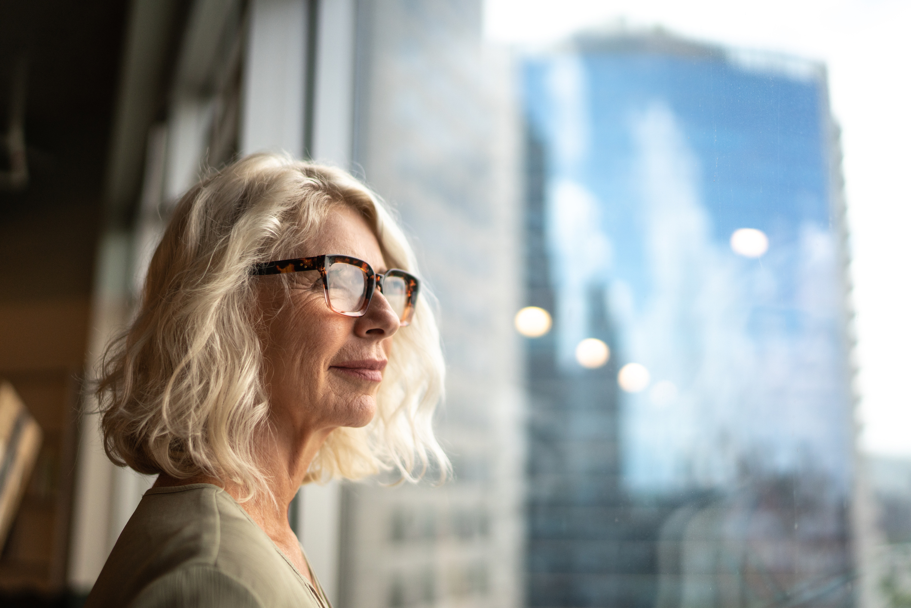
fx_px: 886
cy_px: 304
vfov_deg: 37.9
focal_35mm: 35
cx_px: 456
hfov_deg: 54.4
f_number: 1.4
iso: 800
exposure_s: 1/2500
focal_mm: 35
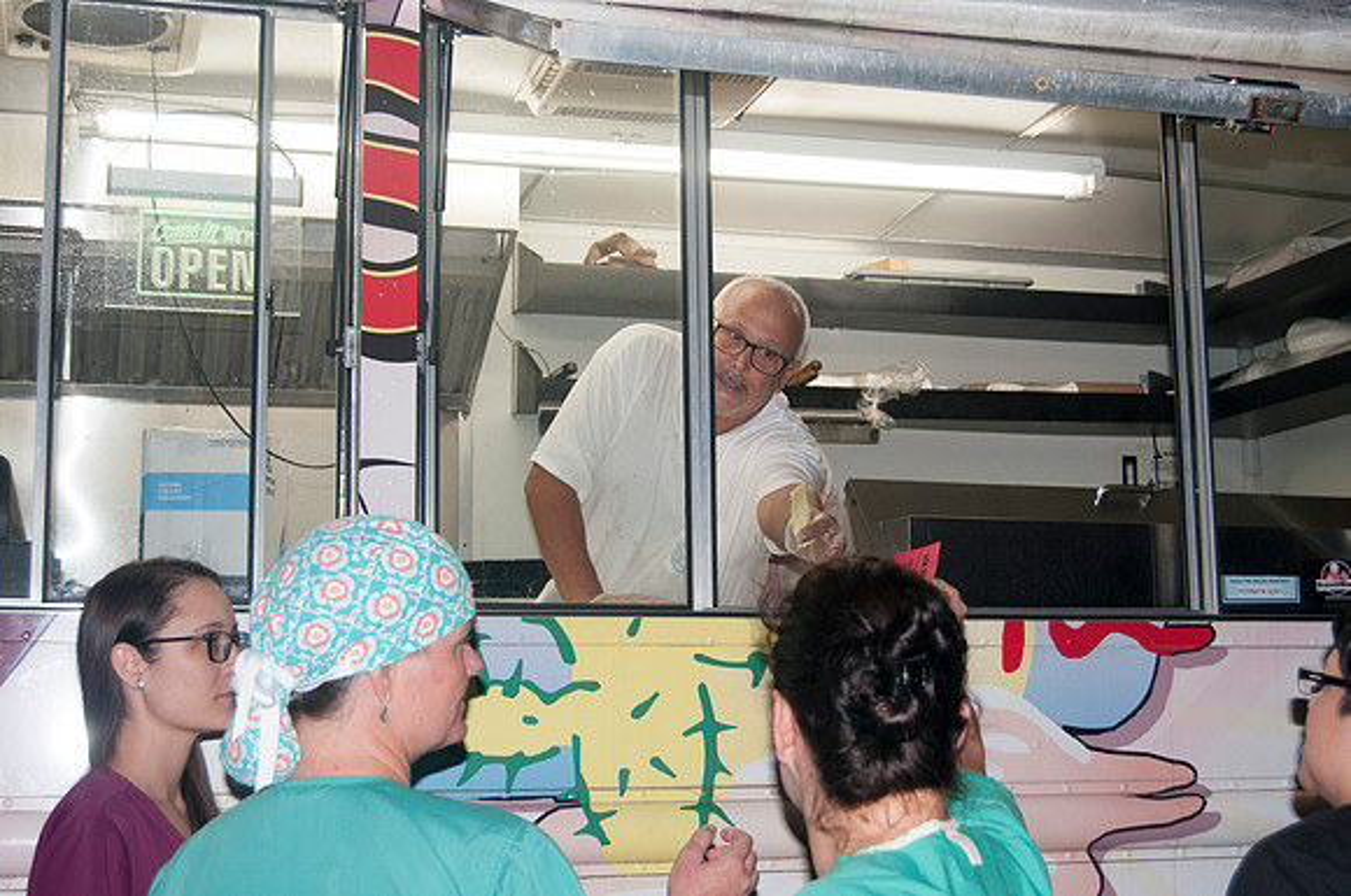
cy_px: 448
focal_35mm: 57
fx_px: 2136
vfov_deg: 23.7
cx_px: 676
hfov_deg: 35.1
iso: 400
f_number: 4.8
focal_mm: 38
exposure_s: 1/60
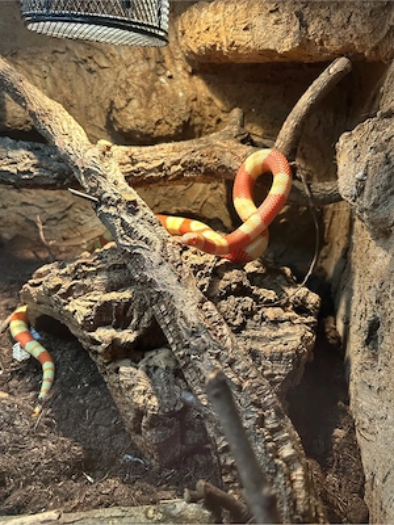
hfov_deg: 53.1
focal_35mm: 26
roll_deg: -0.6
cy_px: 262
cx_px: 197
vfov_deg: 67.3
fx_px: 395
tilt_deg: -25.4
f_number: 1.5
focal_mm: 5.7
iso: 320
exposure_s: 1/50
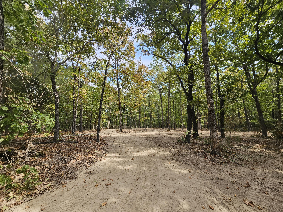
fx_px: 106
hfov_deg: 106.2
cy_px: 106
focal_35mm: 13
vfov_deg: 89.9
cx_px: 142
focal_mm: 2.2
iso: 50
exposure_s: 1/353
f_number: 2.2
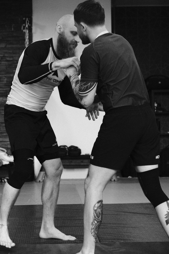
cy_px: 127
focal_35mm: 79
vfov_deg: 25.7
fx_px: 556
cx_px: 84
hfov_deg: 17.3
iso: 5000
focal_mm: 52.7
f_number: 4
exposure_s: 1/480
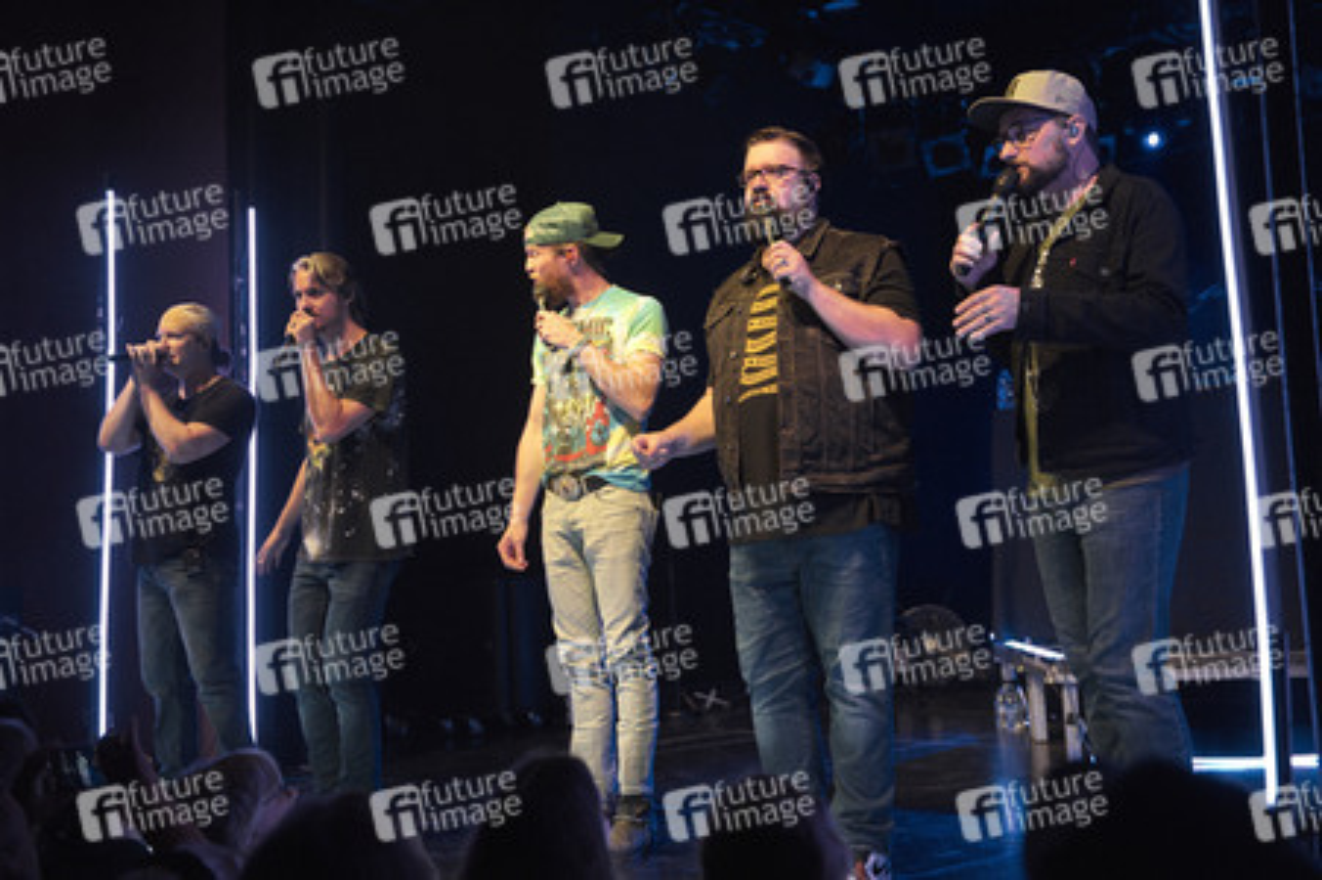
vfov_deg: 30.5
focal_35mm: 44
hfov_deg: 44.5
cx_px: 661
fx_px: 1615
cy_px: 440
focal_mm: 44
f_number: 2.8
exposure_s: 1/400
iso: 3200
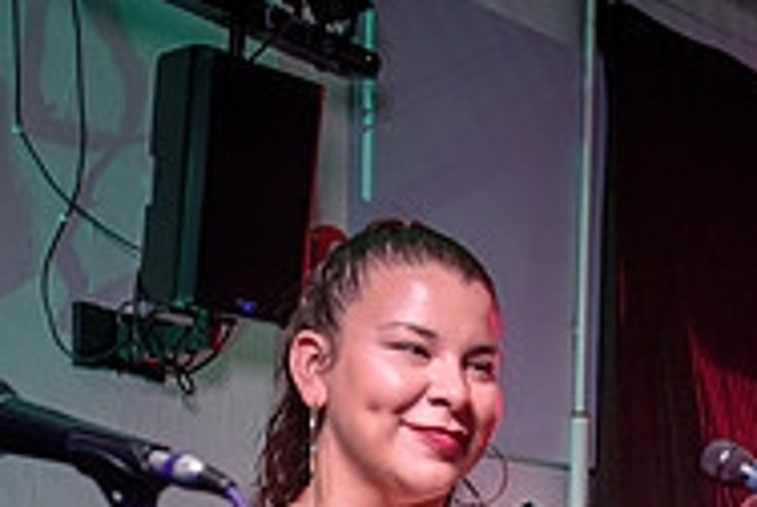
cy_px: 750
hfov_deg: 26.3
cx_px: 697
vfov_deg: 16.8
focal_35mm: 74
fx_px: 1558
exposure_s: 1/60
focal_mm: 24
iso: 400
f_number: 3.5
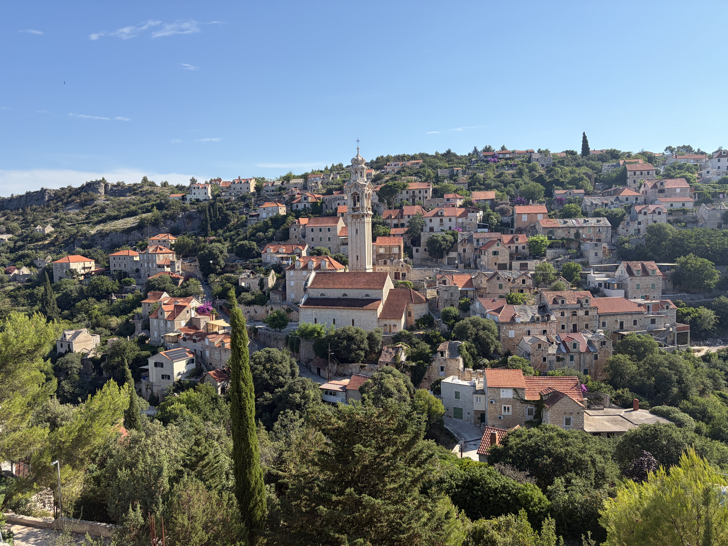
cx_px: 364
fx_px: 547
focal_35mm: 26
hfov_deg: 67.3
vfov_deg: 53.1
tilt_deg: -3.4
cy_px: 273
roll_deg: +2.1
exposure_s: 1/3125
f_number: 1.6
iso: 50
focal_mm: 5.96
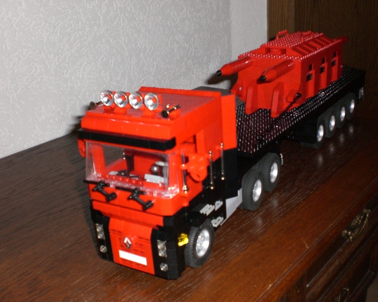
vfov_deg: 37.4
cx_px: 200
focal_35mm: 40
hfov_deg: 45.8
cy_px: 152
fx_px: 448
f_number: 3.1
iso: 200
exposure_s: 1/60
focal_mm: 6.3
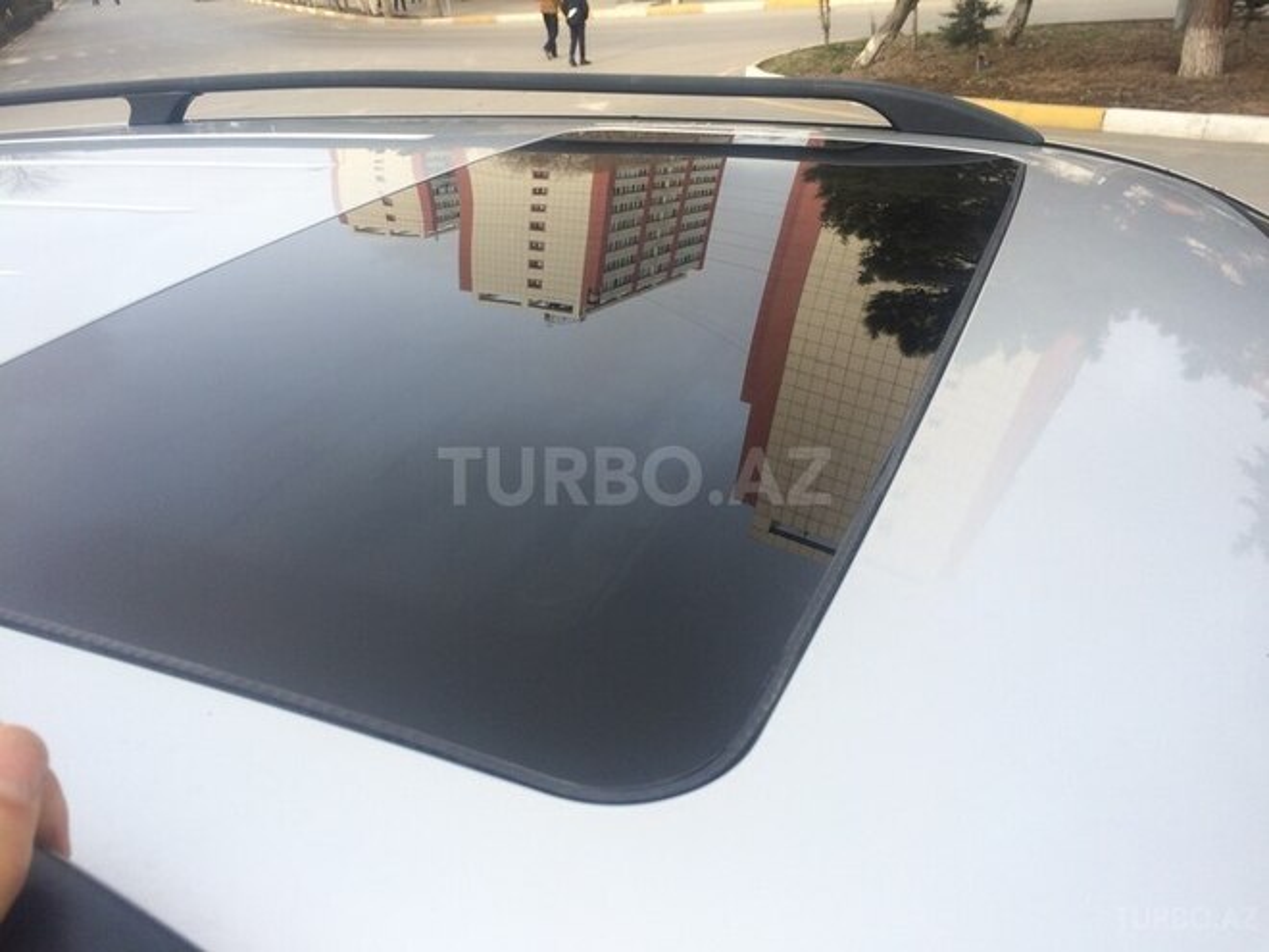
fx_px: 1063
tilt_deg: -25.8
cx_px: 634
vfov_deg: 48.2
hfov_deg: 61.7
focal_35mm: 29
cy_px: 476
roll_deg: +7.3
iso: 32
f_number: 2.2
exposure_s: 1/345
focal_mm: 4.15
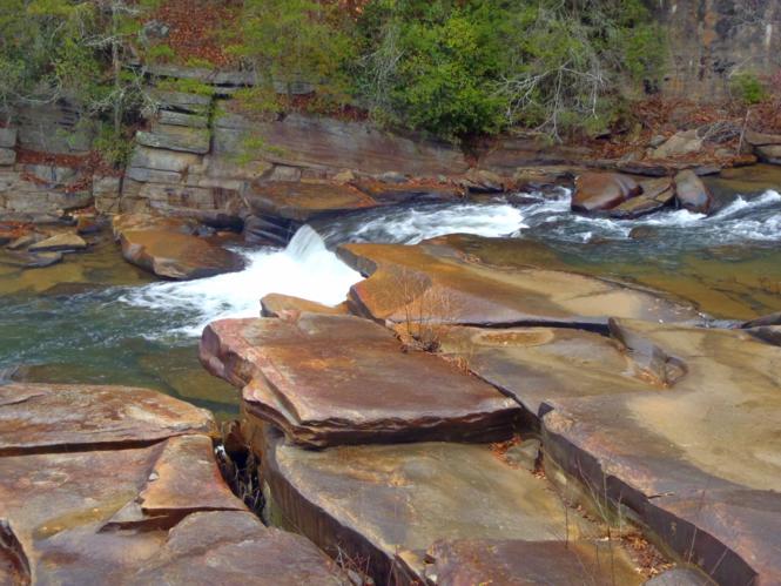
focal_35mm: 56
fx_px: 1264
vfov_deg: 26.1
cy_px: 293
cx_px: 390
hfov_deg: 34.3
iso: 200
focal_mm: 10
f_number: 5.1
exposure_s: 1/15
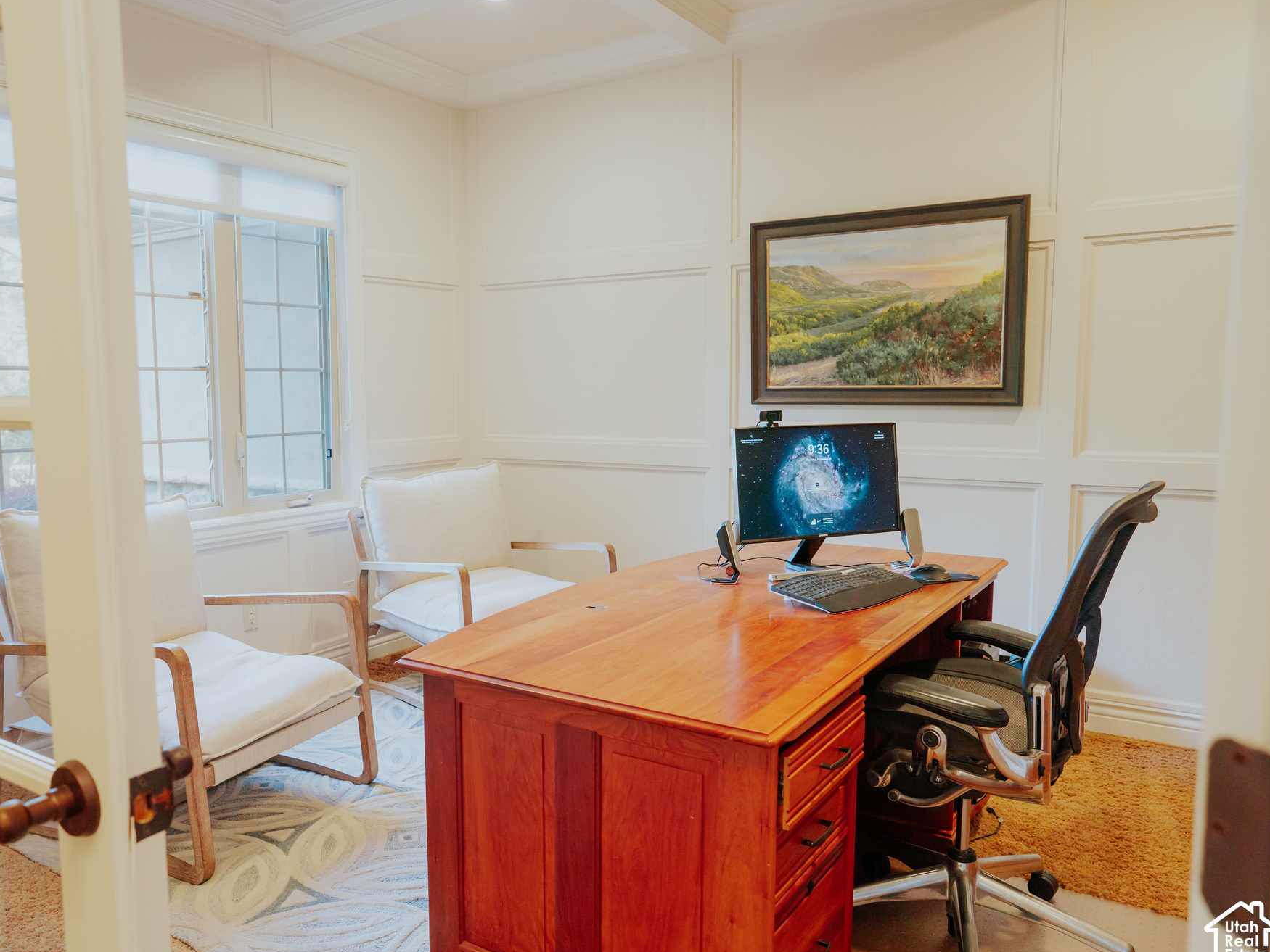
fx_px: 991
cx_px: 557
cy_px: 491
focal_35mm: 27
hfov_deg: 65.1
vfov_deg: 51.4
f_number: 5
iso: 400
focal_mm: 24
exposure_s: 1/30
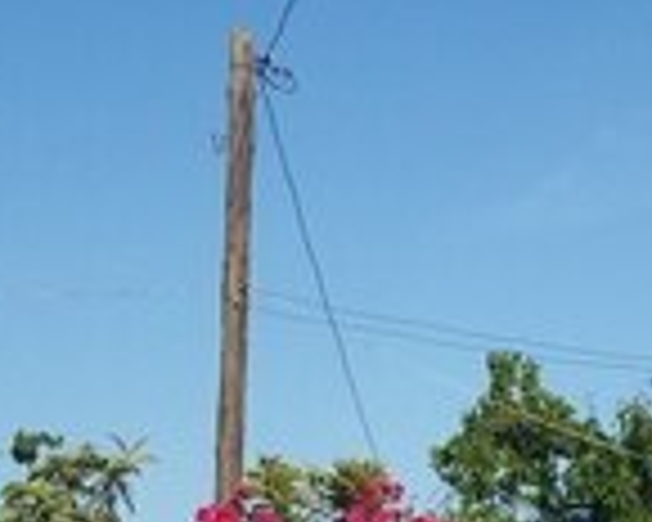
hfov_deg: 21.3
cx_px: 337
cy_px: 1107
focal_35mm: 90
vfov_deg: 13.9
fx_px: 1737
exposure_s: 1/907
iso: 40
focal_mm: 3.7
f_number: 1.9
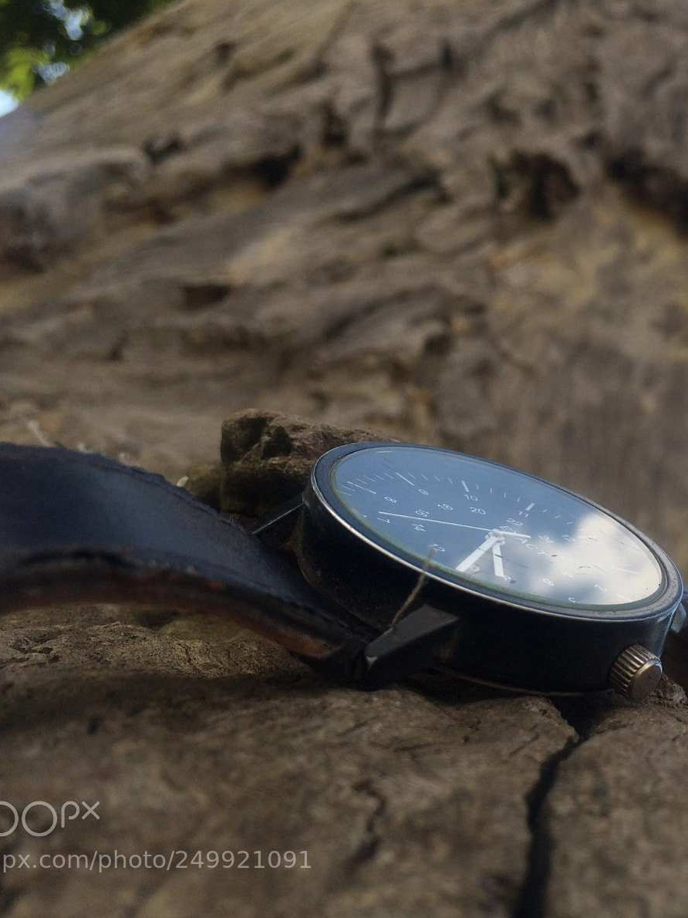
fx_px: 1034
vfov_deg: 47.9
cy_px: 457
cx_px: 525
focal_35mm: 39
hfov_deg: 35.9
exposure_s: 1/820
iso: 32
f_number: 2.2
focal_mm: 4.15
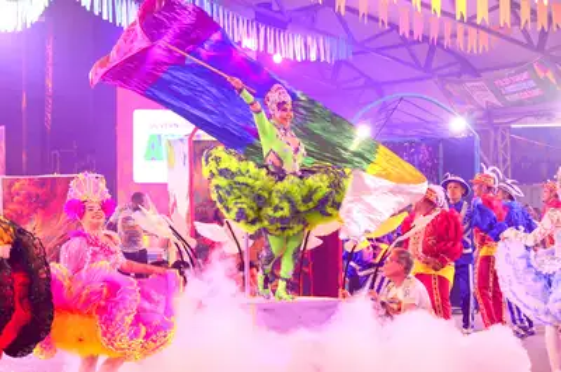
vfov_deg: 11.7
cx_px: 280
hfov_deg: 17.5
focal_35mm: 117
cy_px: 186
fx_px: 1820
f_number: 6.3
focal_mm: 78
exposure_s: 1/200
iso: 2500
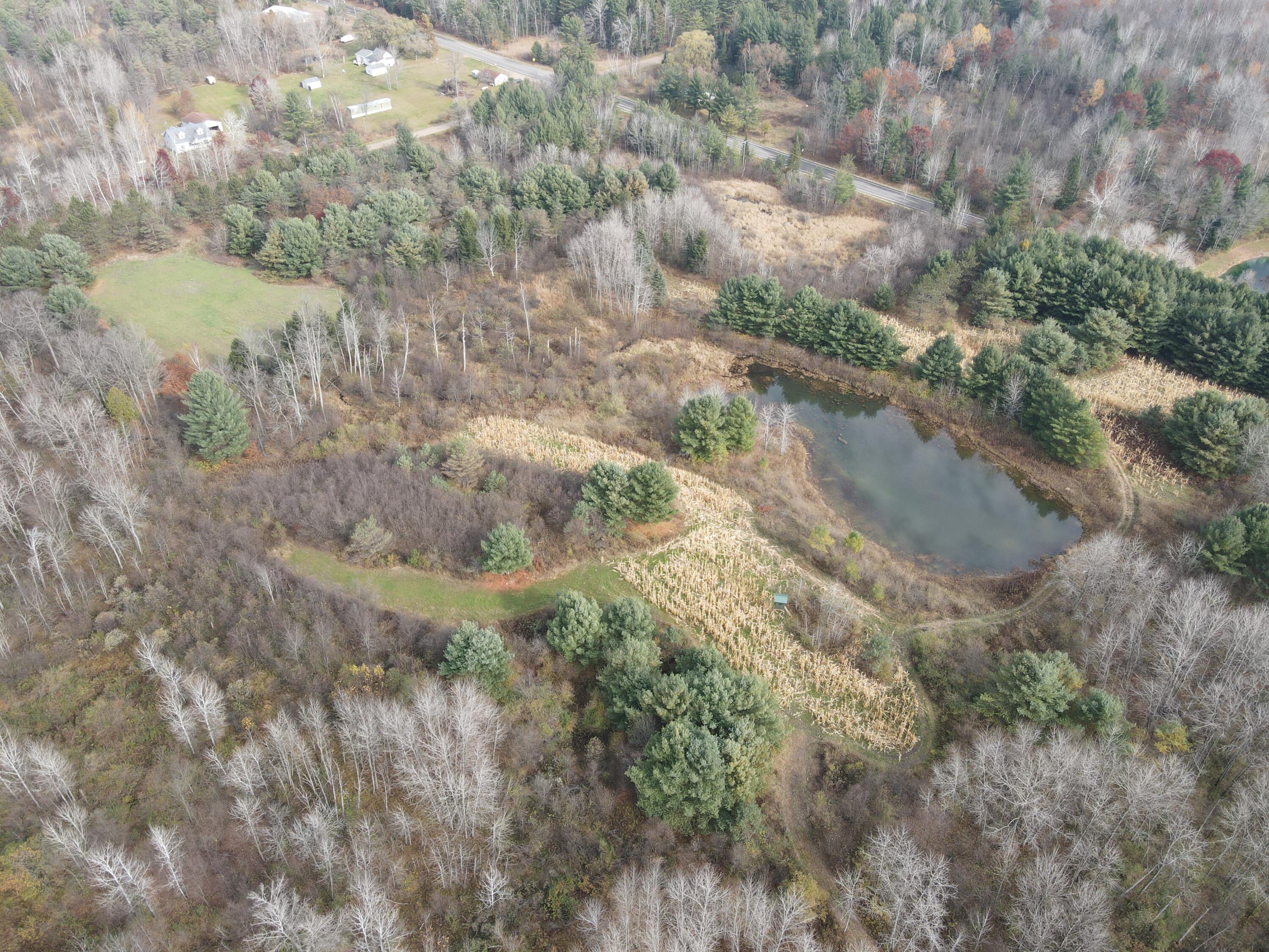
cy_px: 476
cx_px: 634
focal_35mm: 24
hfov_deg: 71.6
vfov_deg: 56.8
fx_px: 880
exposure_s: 1/160
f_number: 2.8
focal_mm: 4.5
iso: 100
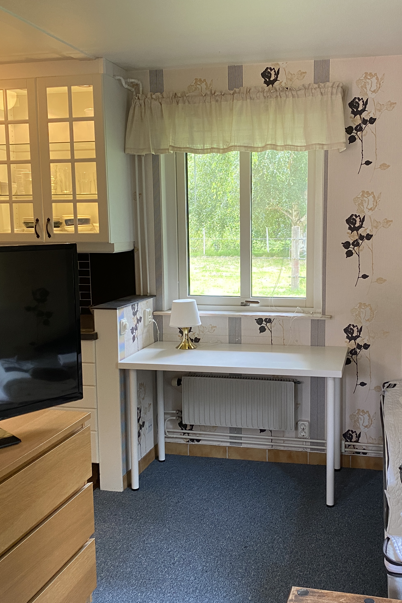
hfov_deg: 35.8
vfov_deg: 51.9
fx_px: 620
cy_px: 298
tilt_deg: -7.4
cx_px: 240
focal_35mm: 37
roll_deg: +0.7
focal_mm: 4.25
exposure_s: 1/50
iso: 250
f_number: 1.8
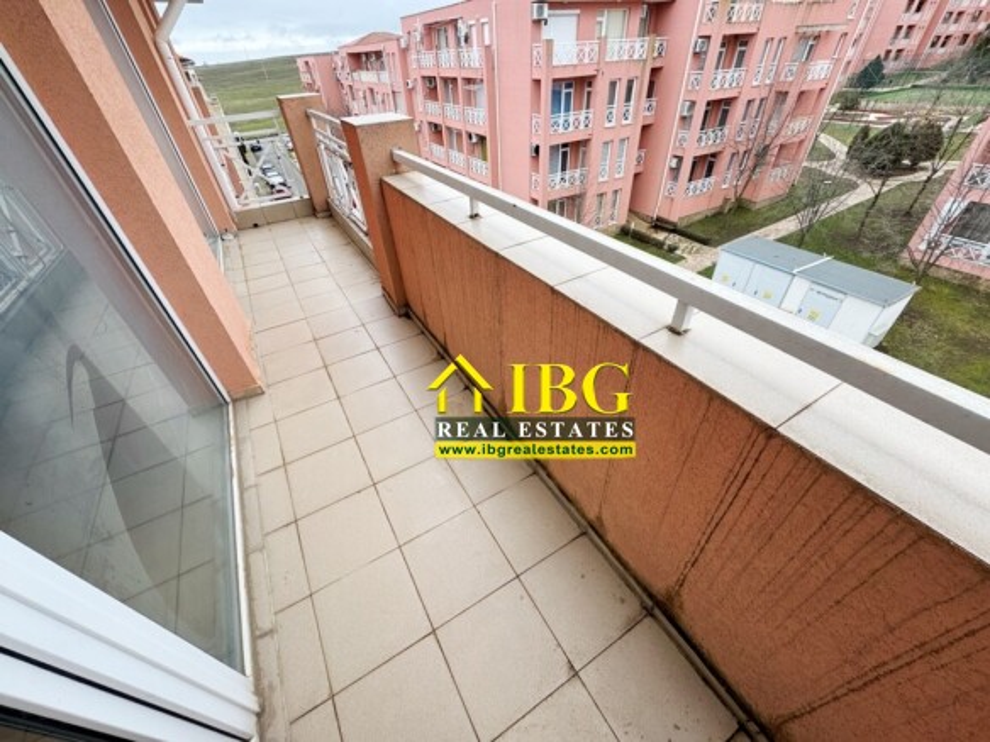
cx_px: 495
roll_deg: +3.8
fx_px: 400
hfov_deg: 102.1
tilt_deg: -39.4
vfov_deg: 85.7
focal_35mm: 14
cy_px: 371
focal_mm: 2.22
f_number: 2.2
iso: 40
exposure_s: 1/498
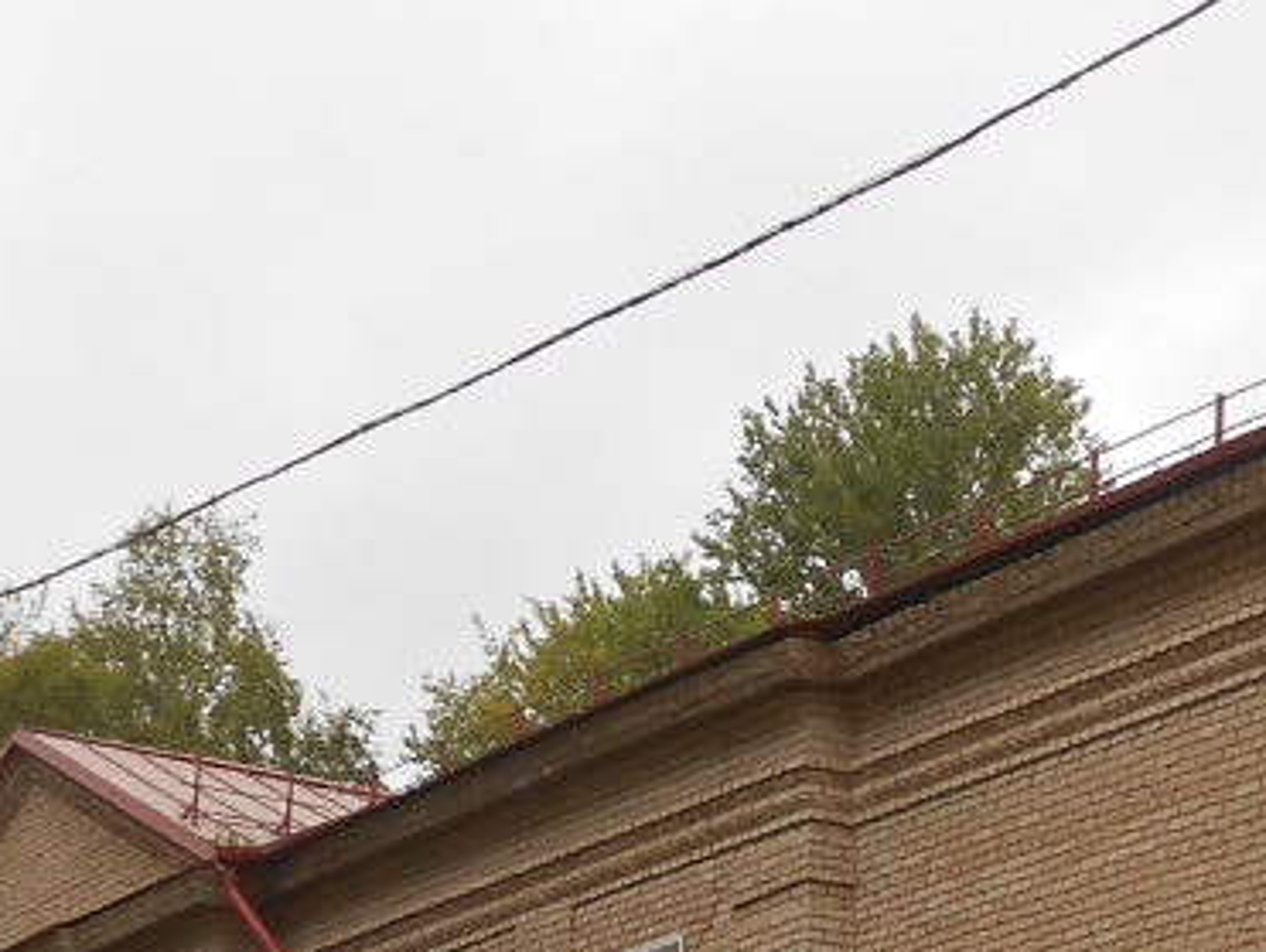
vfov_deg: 13.7
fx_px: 3844
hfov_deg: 18.1
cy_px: 1138
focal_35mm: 105
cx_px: 1365
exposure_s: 1/100
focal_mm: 5.3
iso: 80
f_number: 3.8
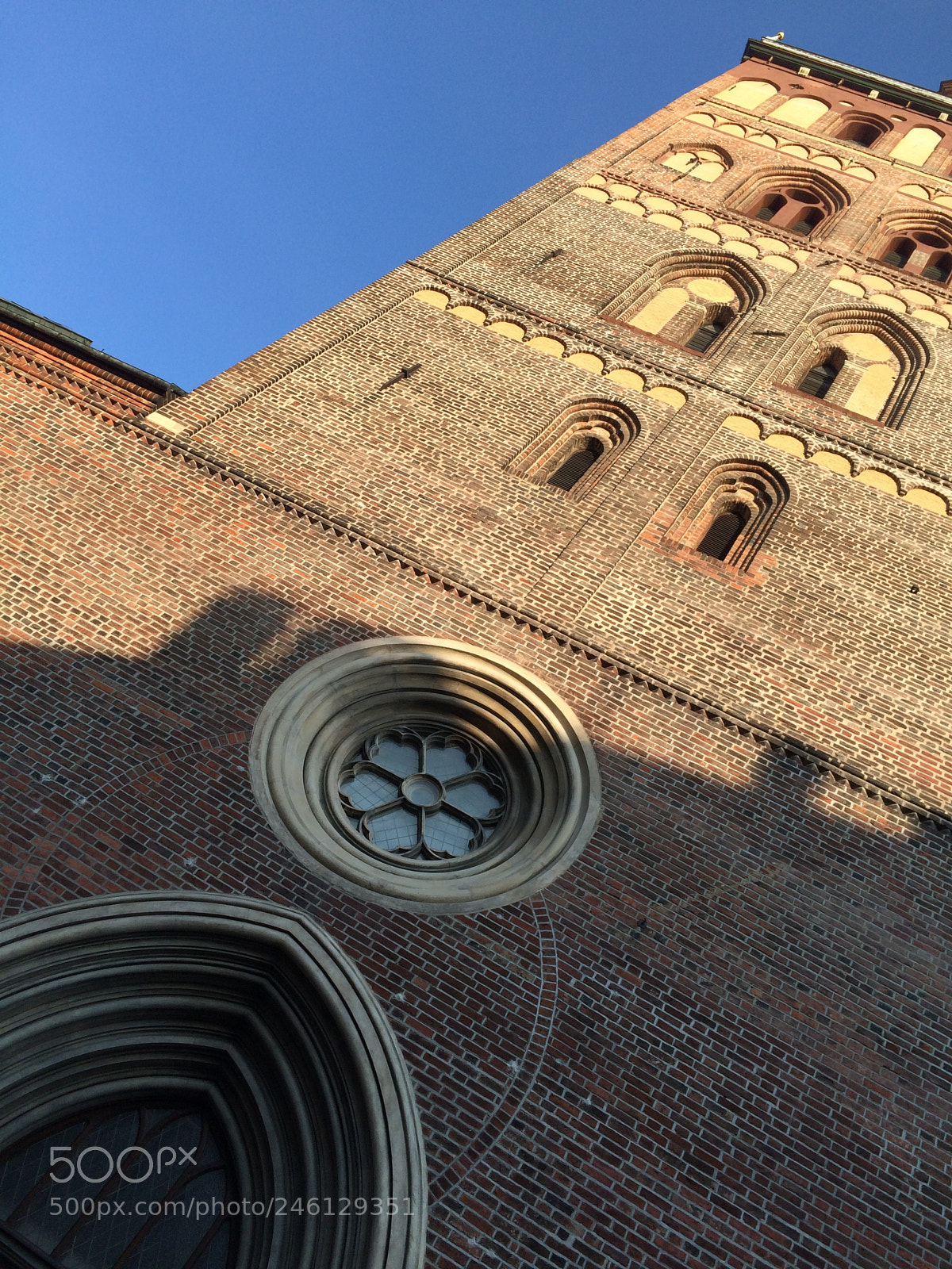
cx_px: 476
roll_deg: -39.7
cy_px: 634
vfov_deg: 61.7
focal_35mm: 29
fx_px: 1063
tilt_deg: +44.9
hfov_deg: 48.2
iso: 32
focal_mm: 4.15
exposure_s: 1/912
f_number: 2.2
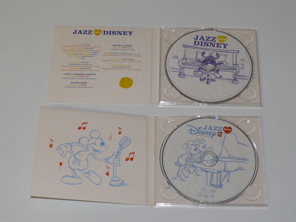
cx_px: 148
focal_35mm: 79
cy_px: 111
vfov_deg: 18.7
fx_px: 676
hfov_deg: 24.7
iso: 100
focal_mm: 13
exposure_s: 1/30
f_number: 3.2
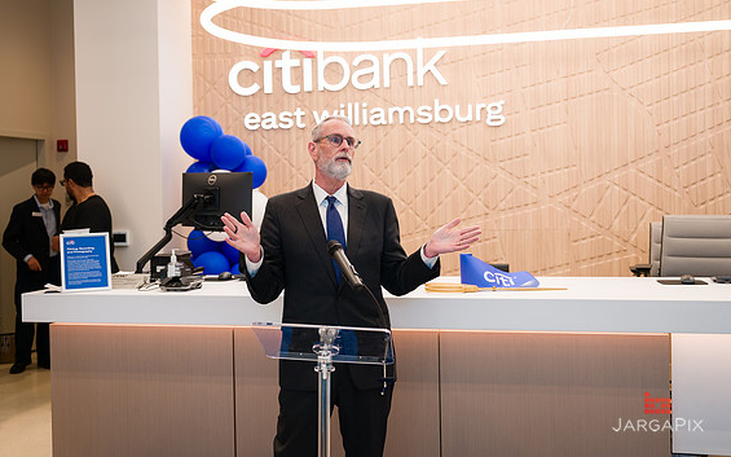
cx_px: 373
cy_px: 202
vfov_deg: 30.5
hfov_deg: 47.2
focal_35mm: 42
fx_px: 837
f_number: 3.2
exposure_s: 1/200
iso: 400
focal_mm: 38
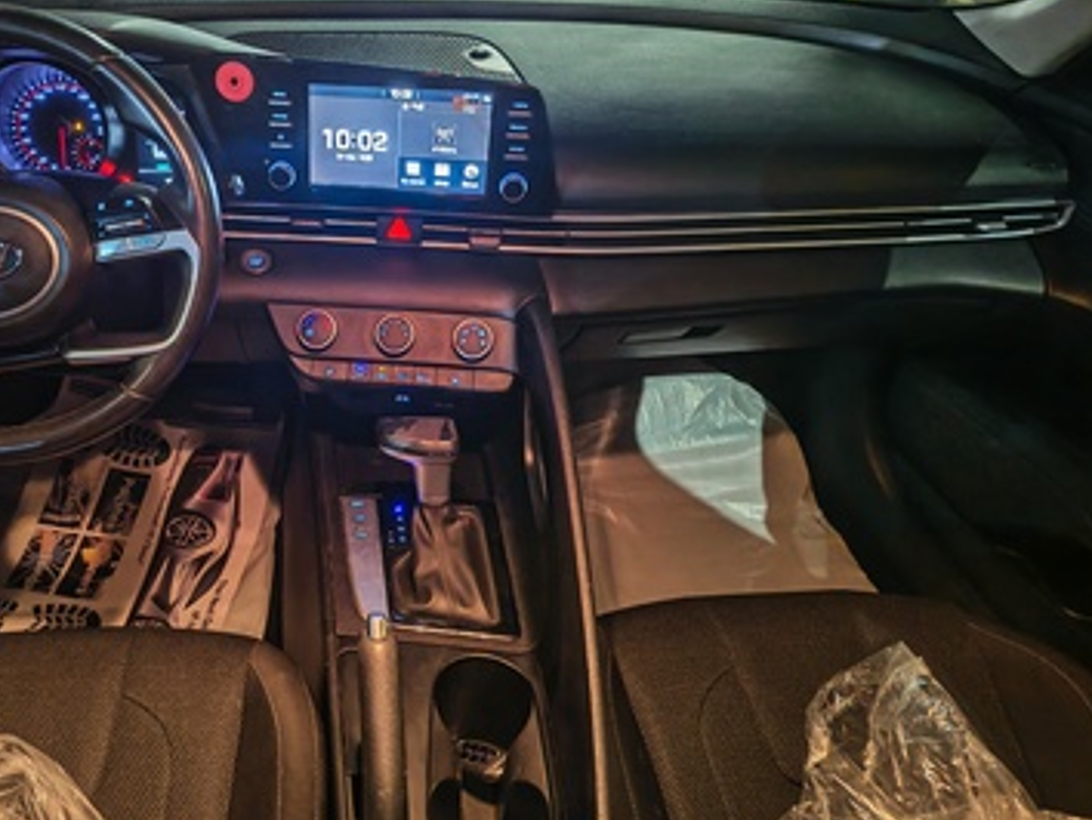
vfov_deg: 45.3
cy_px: 347
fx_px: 979
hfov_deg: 57.5
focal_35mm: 31
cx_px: 399
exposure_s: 1/17
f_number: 1.9
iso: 12800
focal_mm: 6.12
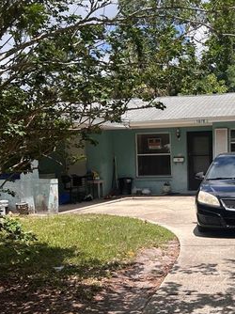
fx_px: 471
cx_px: 199
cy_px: 178
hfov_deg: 27.3
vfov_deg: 36.8
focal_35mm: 52
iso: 50
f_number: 1.5
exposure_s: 1/3704
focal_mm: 5.7
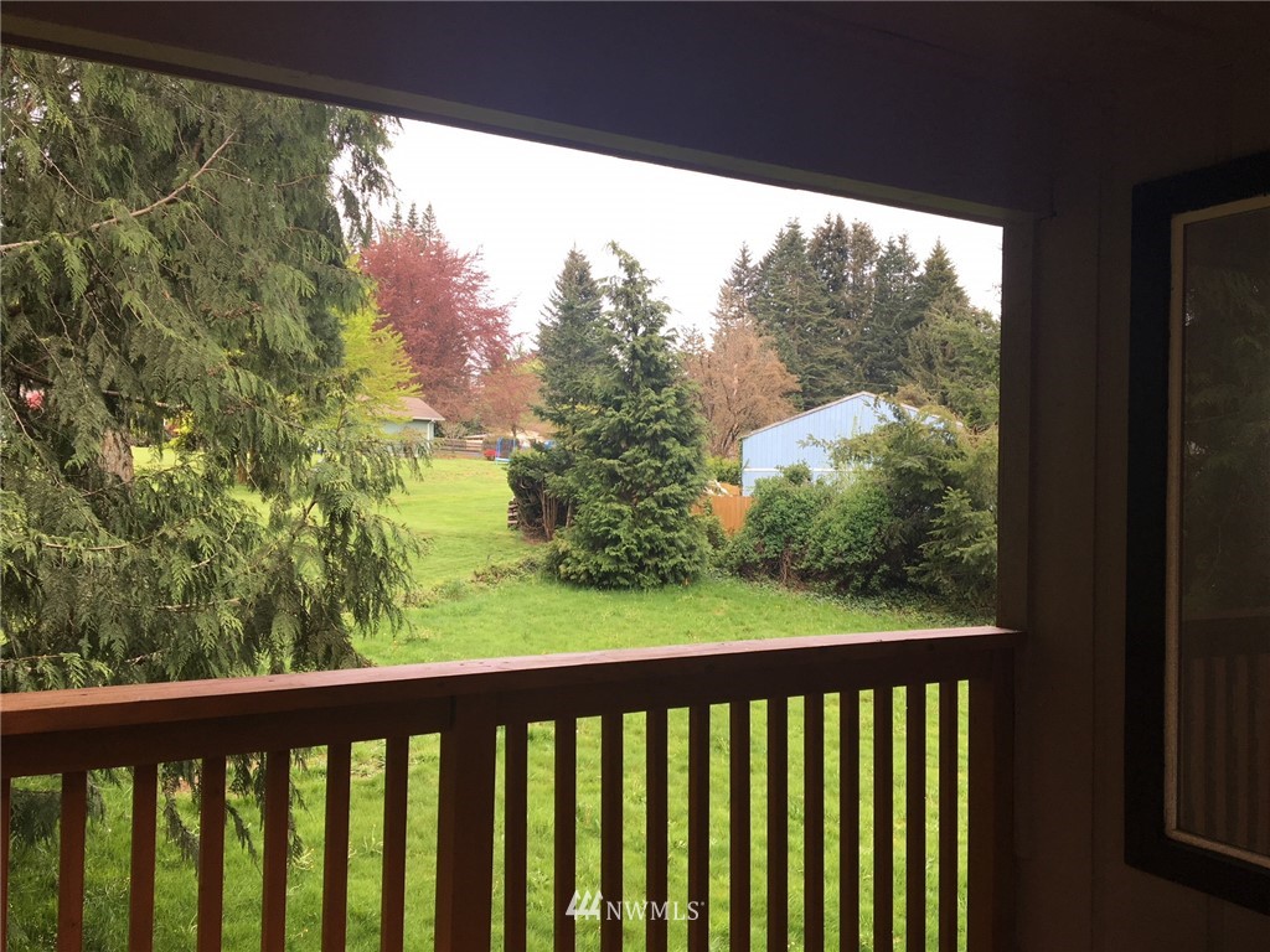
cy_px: 476
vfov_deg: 48.2
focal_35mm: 29
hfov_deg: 61.7
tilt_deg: +2.1
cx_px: 635
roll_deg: -0.4
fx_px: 1064
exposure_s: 1/120
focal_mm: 4.15
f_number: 2.2
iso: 25
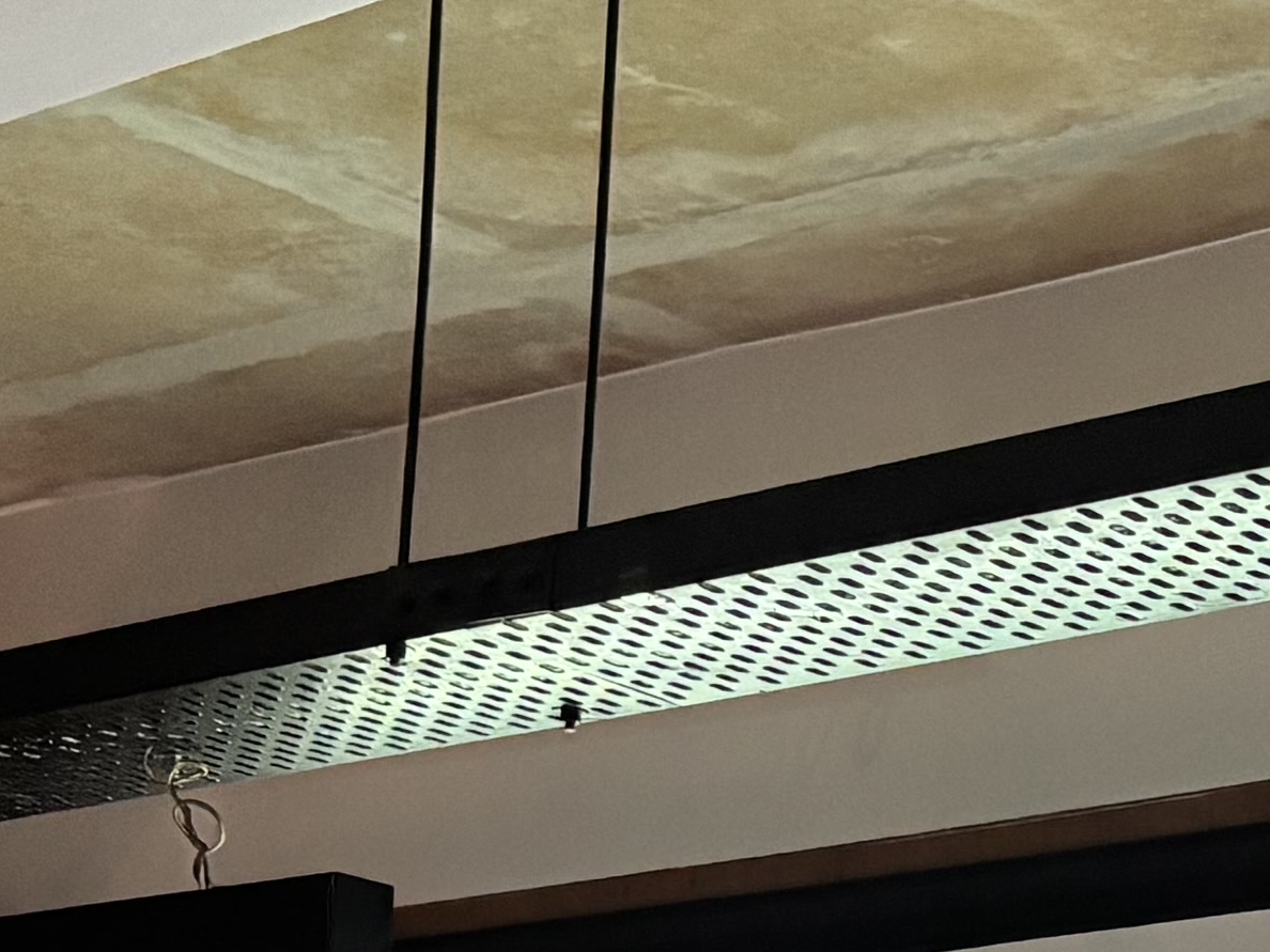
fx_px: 4586
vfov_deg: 11.3
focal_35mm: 125
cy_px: 1528
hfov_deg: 15.5
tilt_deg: +3.6
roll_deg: -2.2
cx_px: 1217
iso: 500
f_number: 1.6
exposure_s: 1/60
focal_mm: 5.96
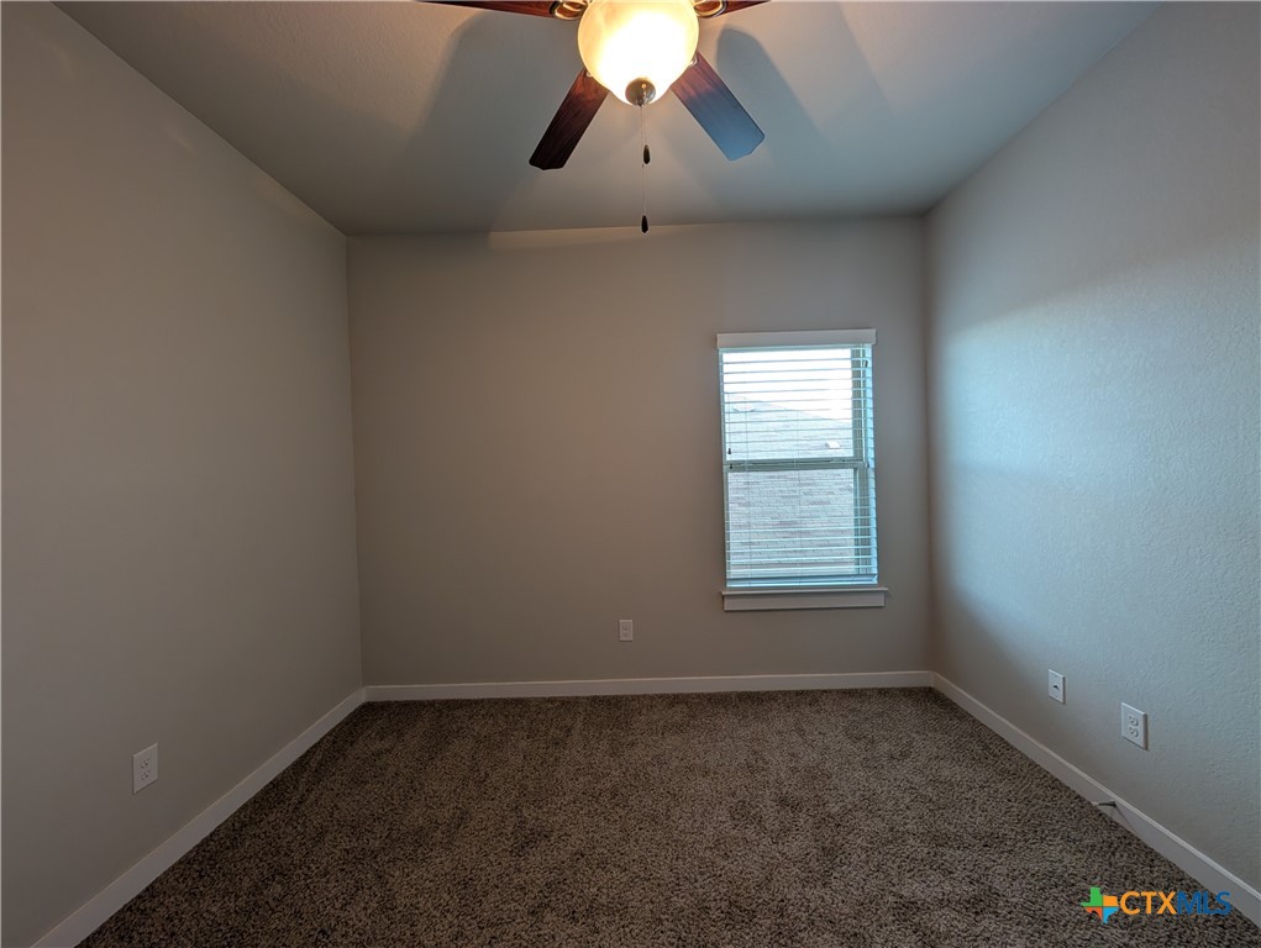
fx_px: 438
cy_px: 474
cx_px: 630
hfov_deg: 110.5
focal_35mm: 12
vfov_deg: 94.6
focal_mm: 2.02
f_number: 1.7
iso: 47
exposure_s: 1/40
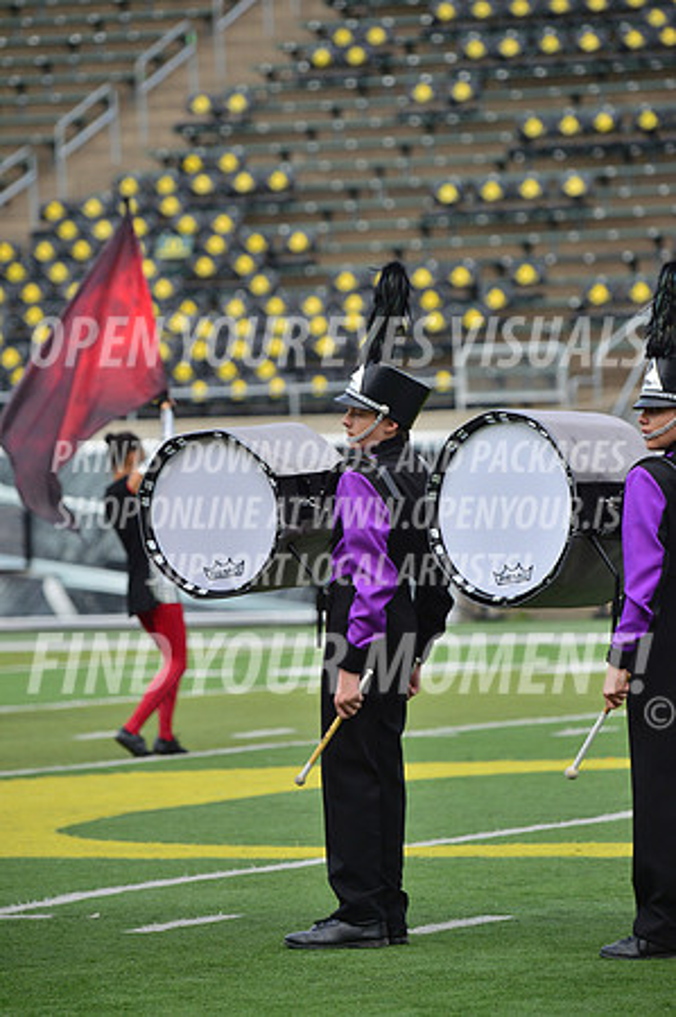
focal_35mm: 250
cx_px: 338
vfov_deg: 8.2
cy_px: 508
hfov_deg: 5.5
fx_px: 7057
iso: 200
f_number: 5.6
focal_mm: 250
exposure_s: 1/1000
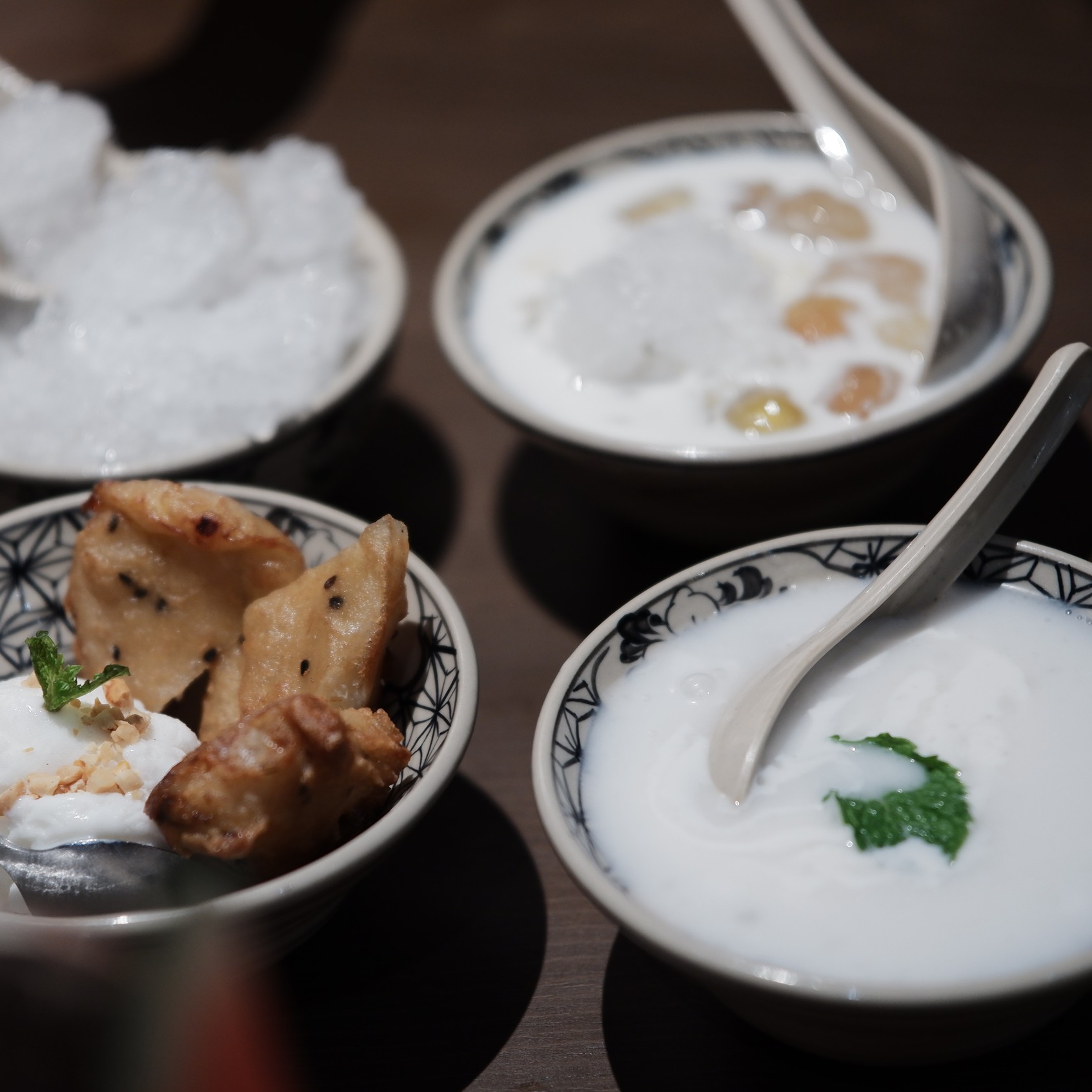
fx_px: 3855
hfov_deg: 16.1
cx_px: 471
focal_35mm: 108
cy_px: 546
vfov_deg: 16.1
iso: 500
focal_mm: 56
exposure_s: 1/85
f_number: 1.7
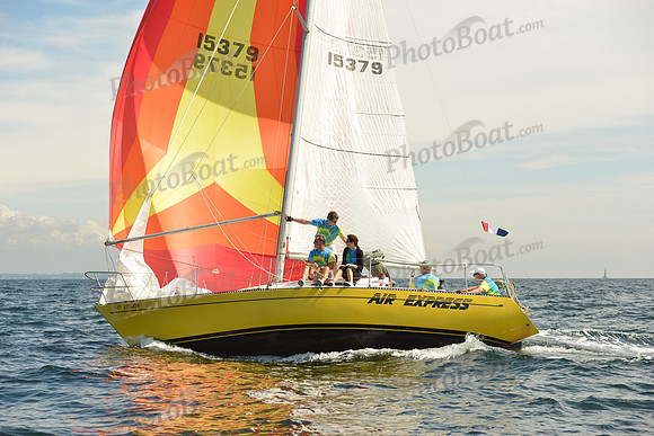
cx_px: 327
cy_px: 218
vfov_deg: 19.5
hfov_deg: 28.8
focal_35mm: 70
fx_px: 1272
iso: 320
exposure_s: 1/1600
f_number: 7.1
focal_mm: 70
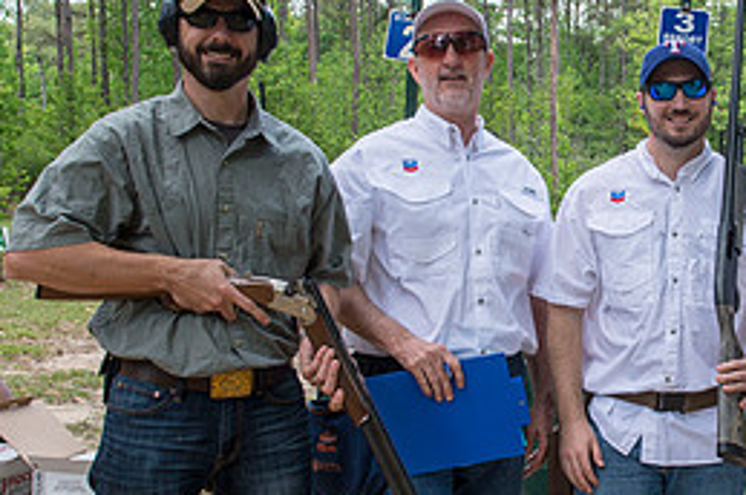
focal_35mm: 65
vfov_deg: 20.9
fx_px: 1345
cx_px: 625
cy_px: 279
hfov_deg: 30.1
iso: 160
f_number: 7.1
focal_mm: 29
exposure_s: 1/160
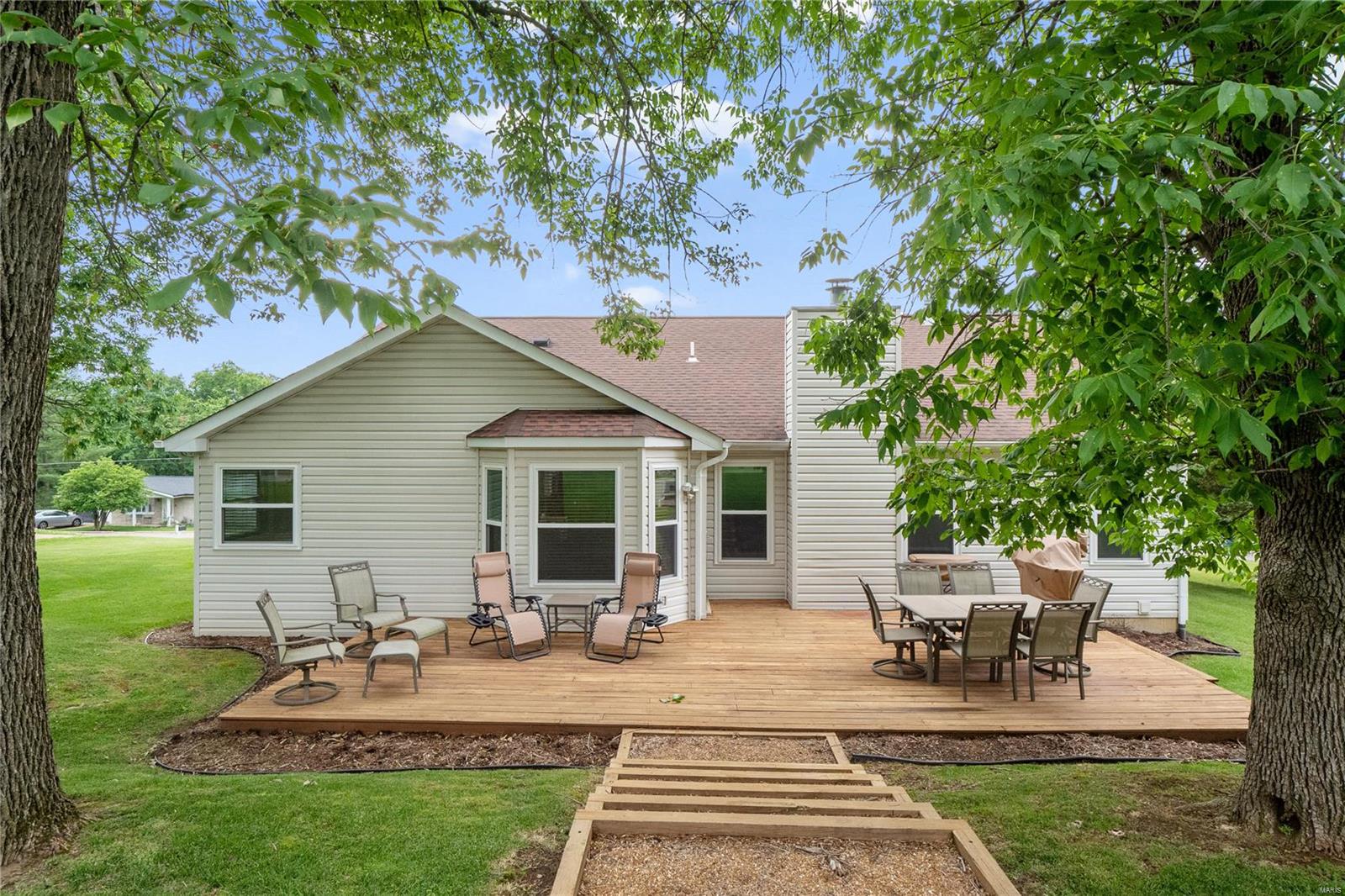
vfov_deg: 67.4
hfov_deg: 90.0
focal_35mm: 18
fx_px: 672
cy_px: 448
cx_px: 672
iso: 400
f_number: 8
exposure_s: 1/160
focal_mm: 9
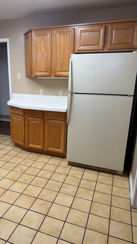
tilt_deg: -16.0
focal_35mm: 27
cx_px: 46
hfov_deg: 42.3
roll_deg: -0.4
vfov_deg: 69.9
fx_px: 174
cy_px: 122
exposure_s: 1/120
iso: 160
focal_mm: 6.76
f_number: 1.78
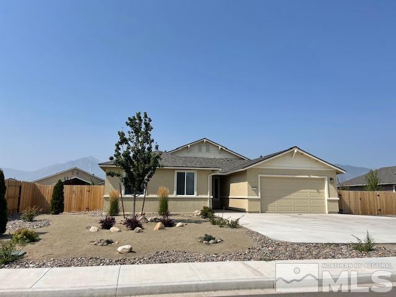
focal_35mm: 26
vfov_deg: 53.1
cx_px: 198
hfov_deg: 67.3
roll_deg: -0.3
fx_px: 297
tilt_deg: +9.0
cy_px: 148
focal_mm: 5.1
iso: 32
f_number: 1.6
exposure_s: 1/6579
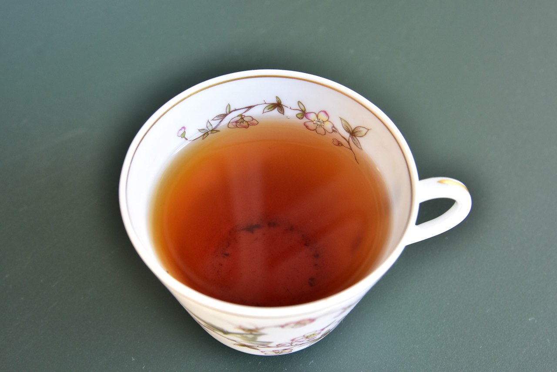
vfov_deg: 28.1
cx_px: 278
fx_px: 743
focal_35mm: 48
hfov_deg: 41.1
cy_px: 186
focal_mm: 32
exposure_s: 1/100
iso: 800
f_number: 8
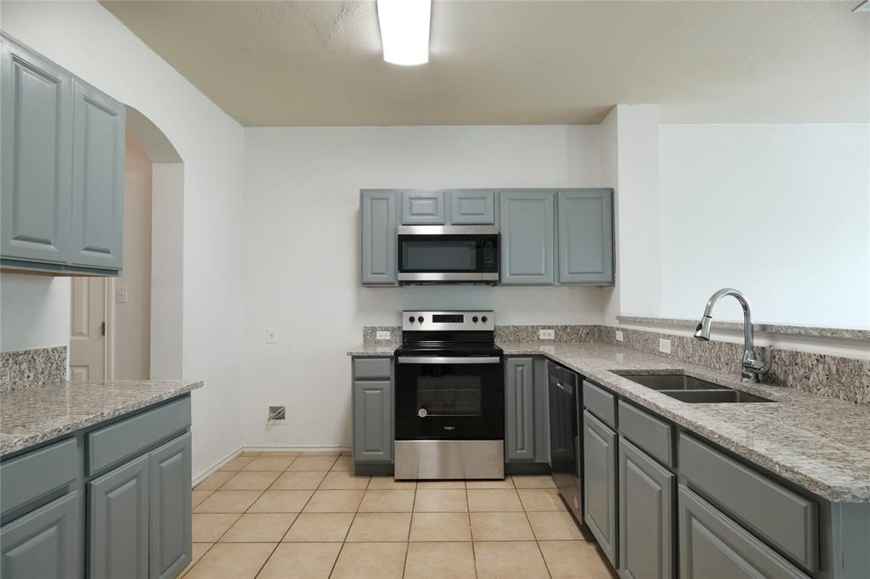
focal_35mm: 18
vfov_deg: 67.3
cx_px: 435
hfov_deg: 90.0
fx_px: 435
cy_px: 290
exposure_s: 1/8
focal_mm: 12
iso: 320
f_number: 10
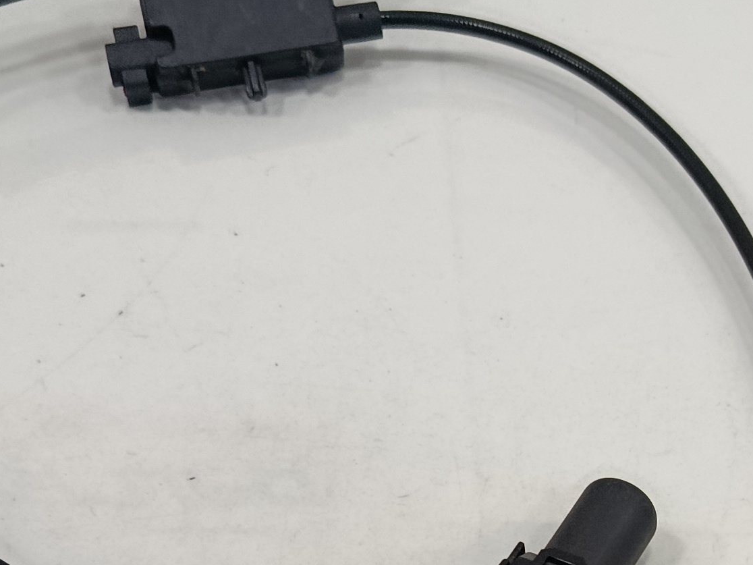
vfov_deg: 16.2
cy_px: 757
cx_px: 634
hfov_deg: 22.4
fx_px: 1871
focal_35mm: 86
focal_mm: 5.24
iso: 815
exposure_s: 1/100
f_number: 1.7
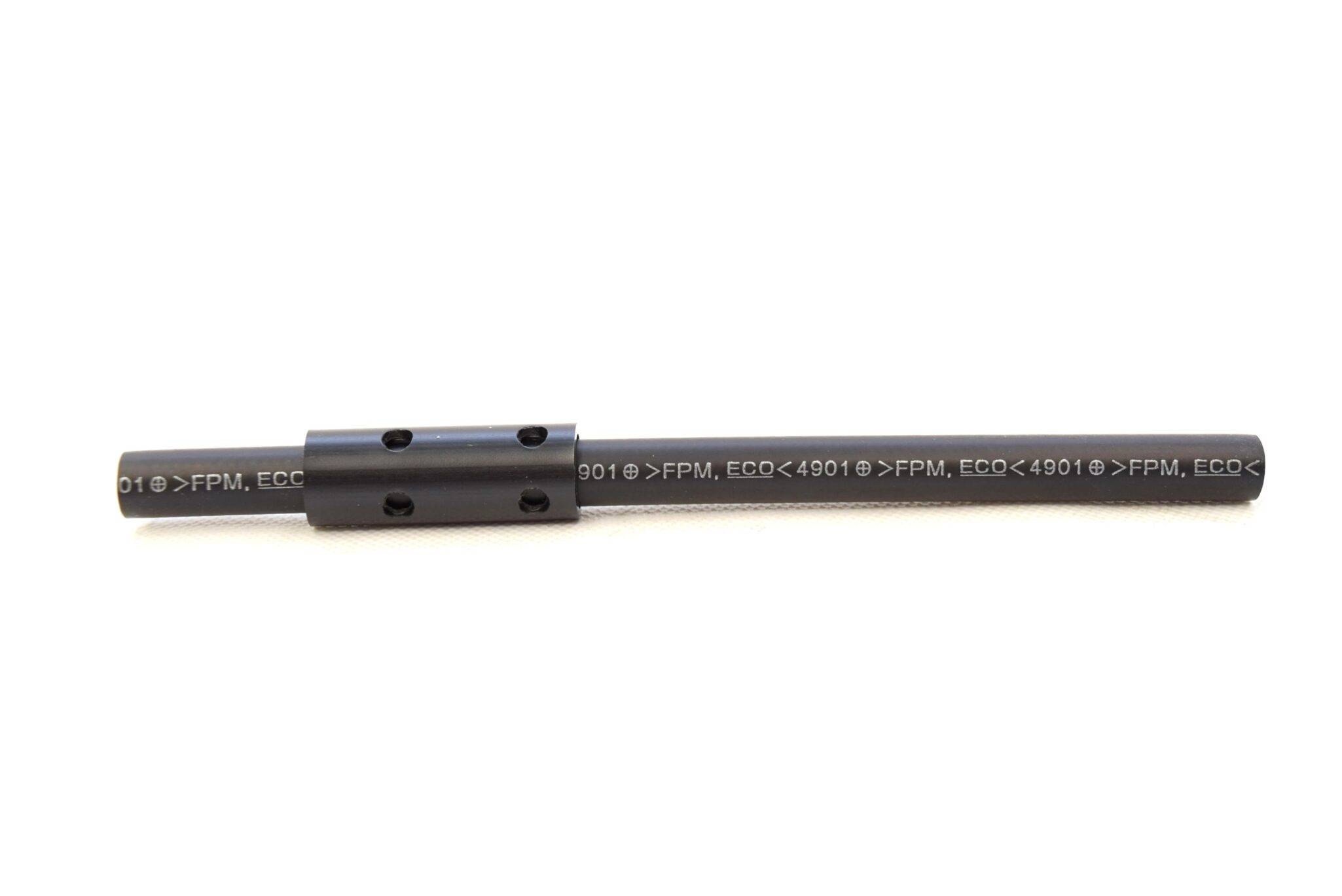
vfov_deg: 35.5
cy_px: 448
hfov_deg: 51.3
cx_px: 671
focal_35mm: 38
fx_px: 1399
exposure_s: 1/125
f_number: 5.6
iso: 400
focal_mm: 25
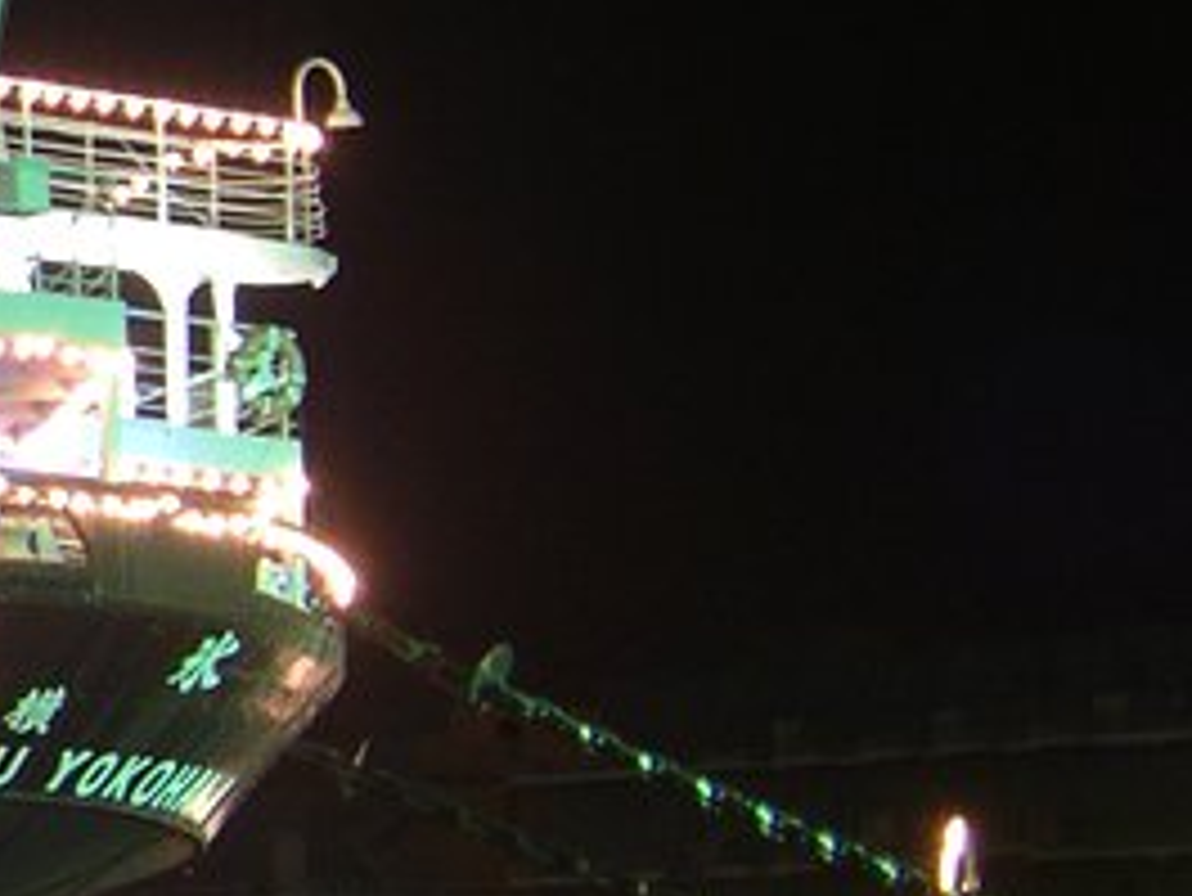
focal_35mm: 147
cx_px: -526
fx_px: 5064
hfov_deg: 12.8
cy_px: 482
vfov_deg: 10.1
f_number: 3.4
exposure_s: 1.6
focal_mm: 6.3
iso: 50
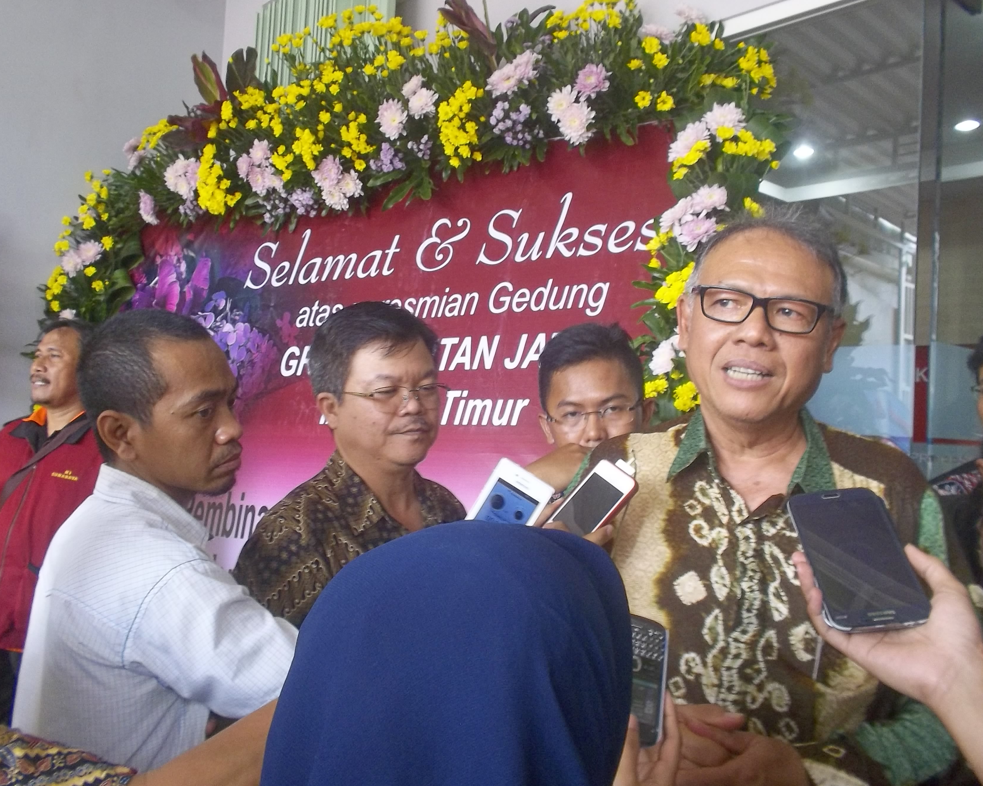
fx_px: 902
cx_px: 488
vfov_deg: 47.1
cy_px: 389
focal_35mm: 31
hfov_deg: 57.2
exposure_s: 1/25
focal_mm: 4.1
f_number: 3.3
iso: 160
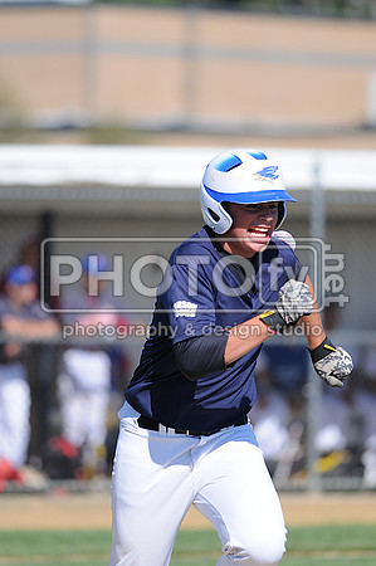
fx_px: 7066
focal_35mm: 450
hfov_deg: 3.0
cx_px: 188
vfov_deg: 4.6
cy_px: 283
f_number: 4
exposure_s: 1/1600
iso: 200
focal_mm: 300
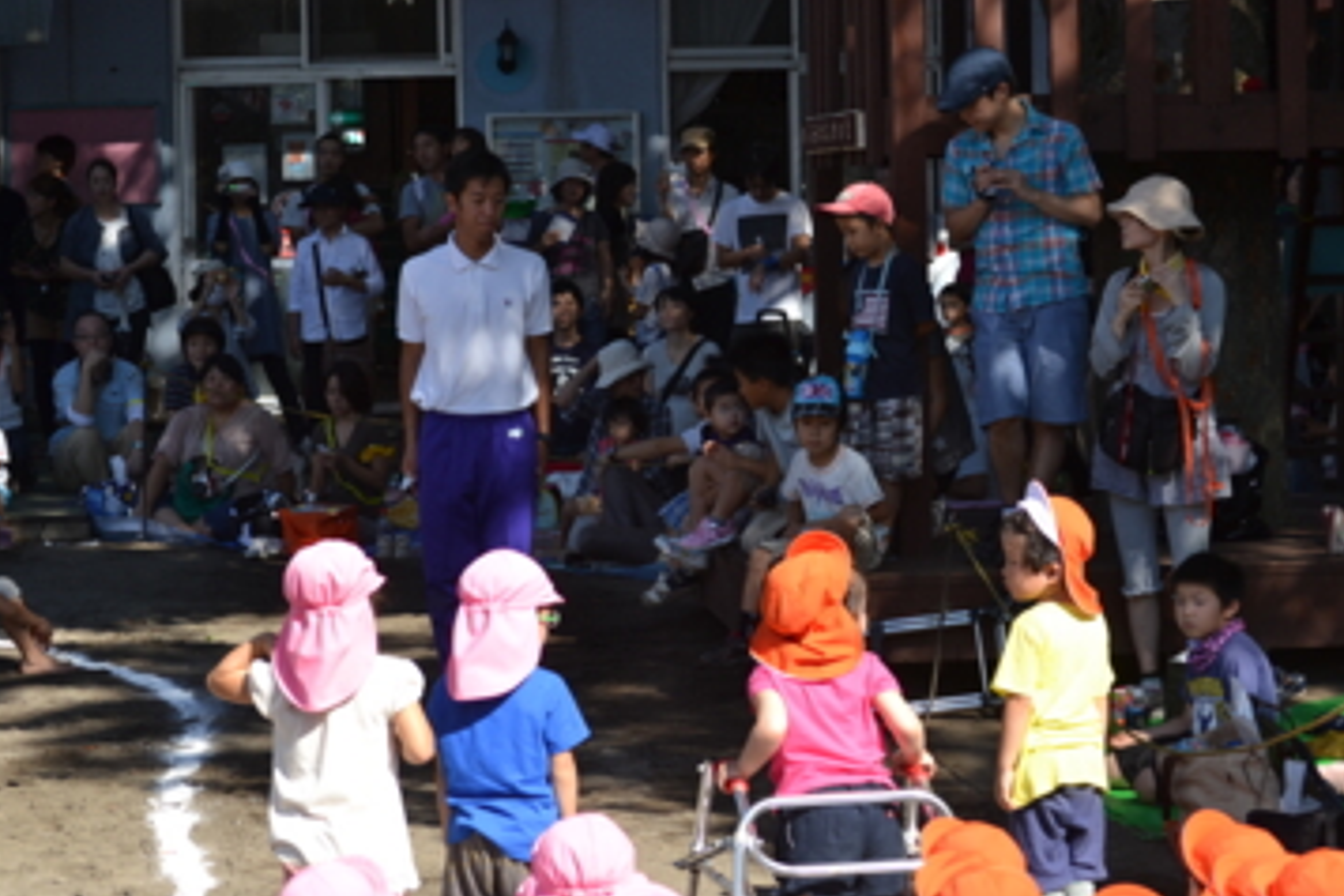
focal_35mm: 93
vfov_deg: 14.8
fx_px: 3455
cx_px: 689
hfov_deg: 22.0
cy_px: 442
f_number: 6.3
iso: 100
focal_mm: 55
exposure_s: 1/200
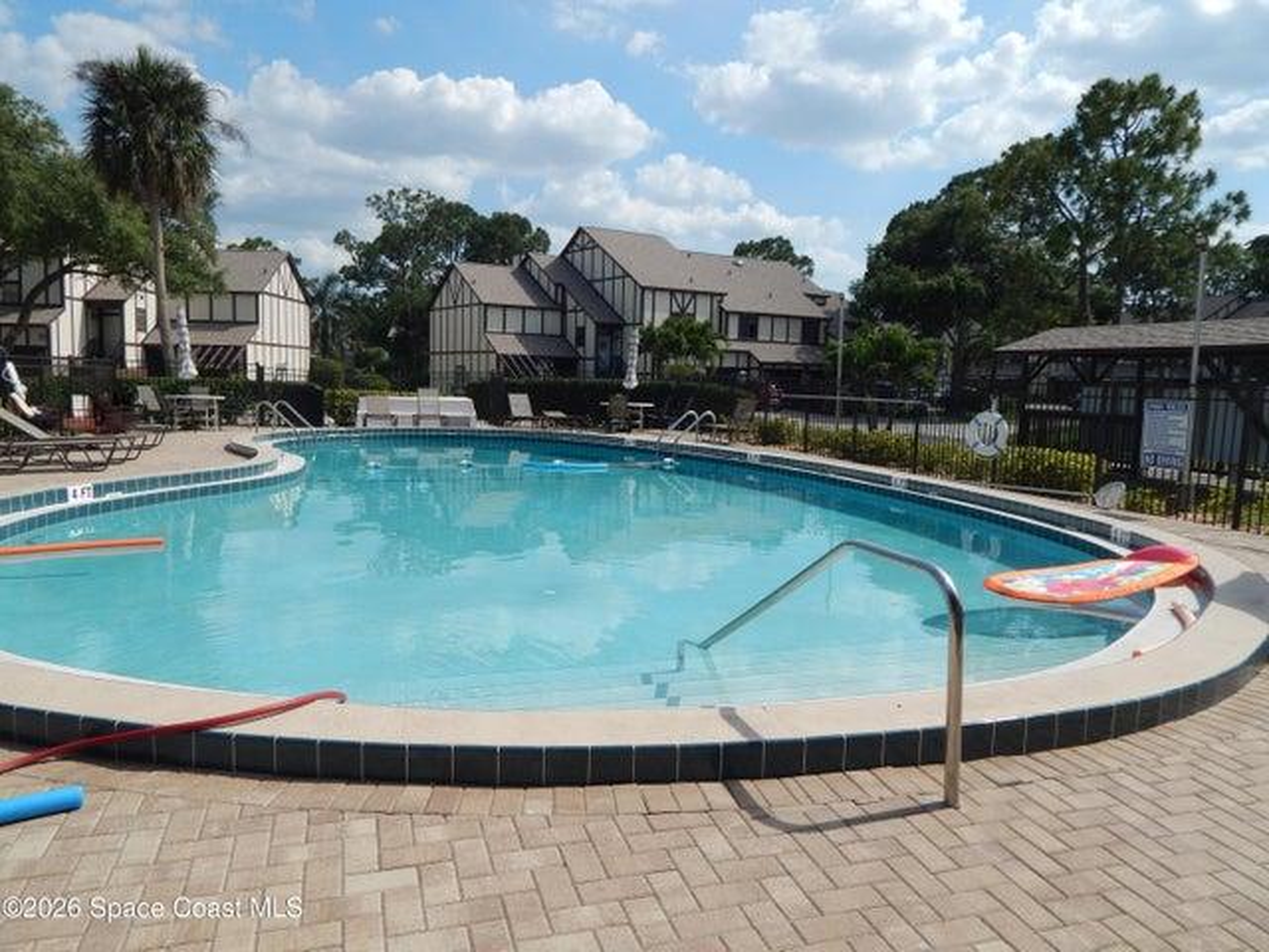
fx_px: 916
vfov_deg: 54.9
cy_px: 476
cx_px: 634
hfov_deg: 69.4
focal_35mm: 25
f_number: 6.1
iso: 125
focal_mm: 4.5
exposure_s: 1/800
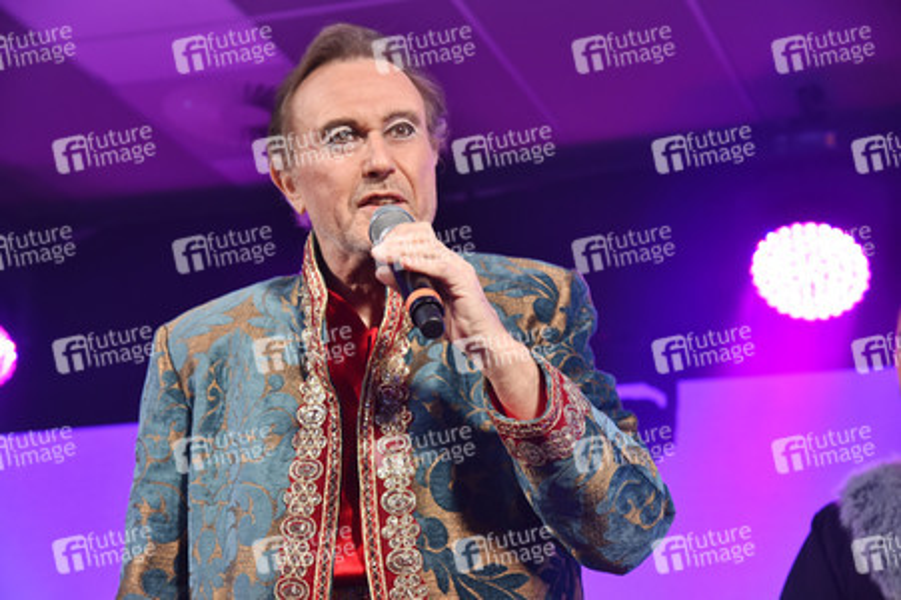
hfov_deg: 23.9
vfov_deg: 16.0
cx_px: 450
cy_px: 300
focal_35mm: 85
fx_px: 2126
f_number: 5.6
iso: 1250
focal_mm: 85
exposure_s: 1/125
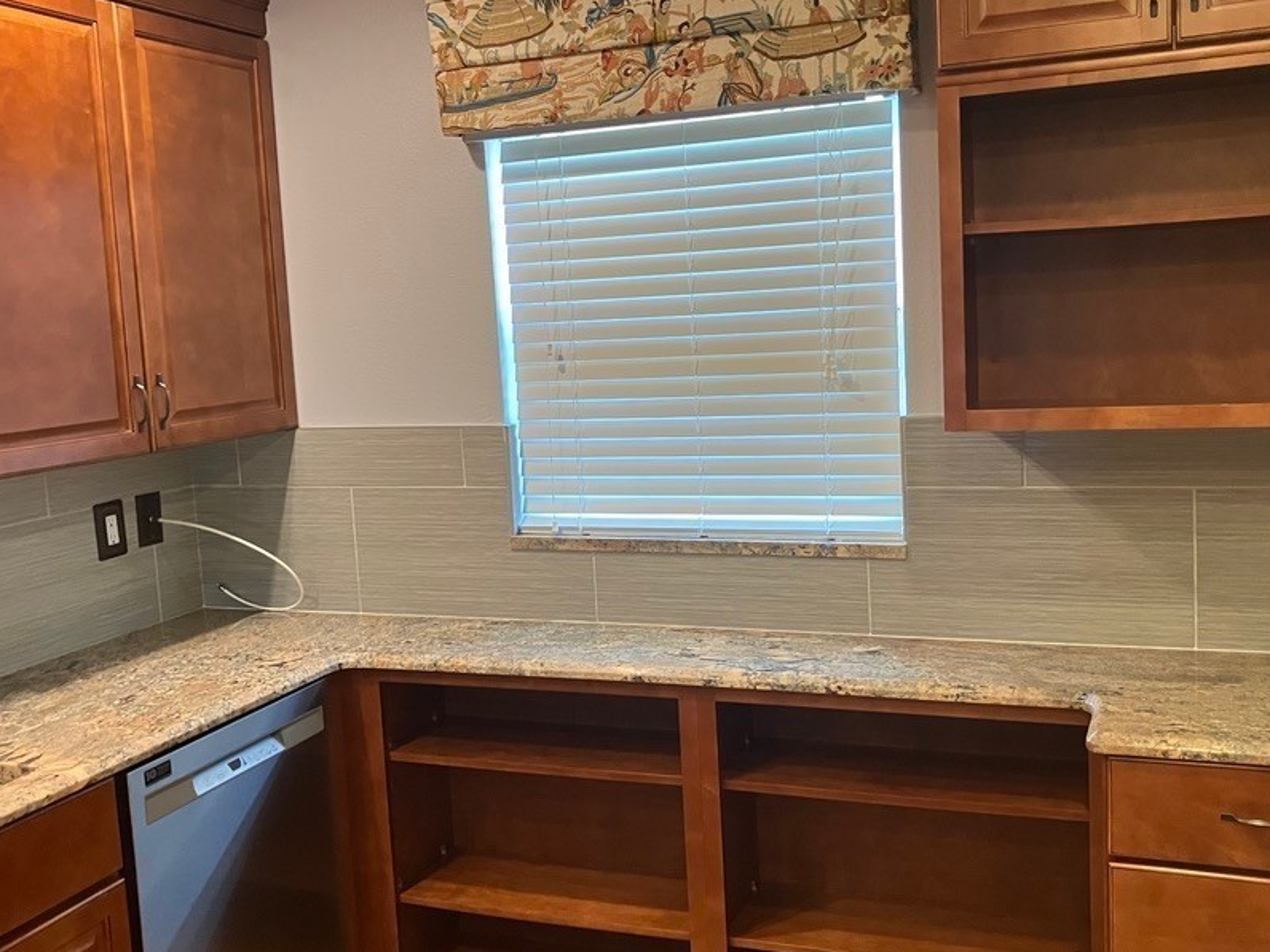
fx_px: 1321
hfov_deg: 51.3
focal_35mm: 36
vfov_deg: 39.7
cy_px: 472
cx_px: 675
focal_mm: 3.99
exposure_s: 1/60
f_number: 1.8
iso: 200
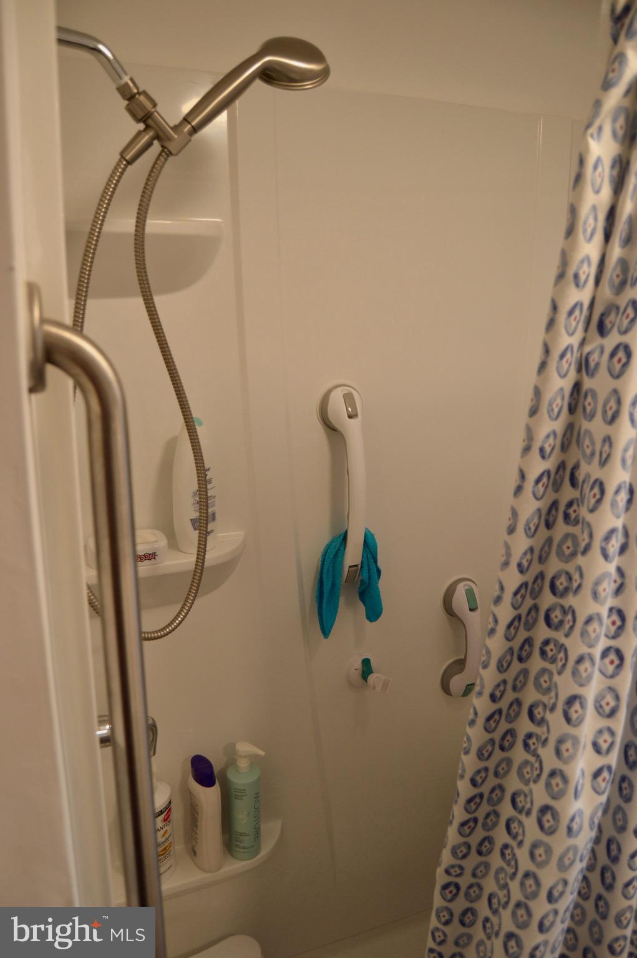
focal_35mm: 27
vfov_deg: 67.4
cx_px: 318
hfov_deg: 47.9
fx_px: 718
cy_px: 479
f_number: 3.5
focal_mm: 18
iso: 400
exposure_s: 1/125
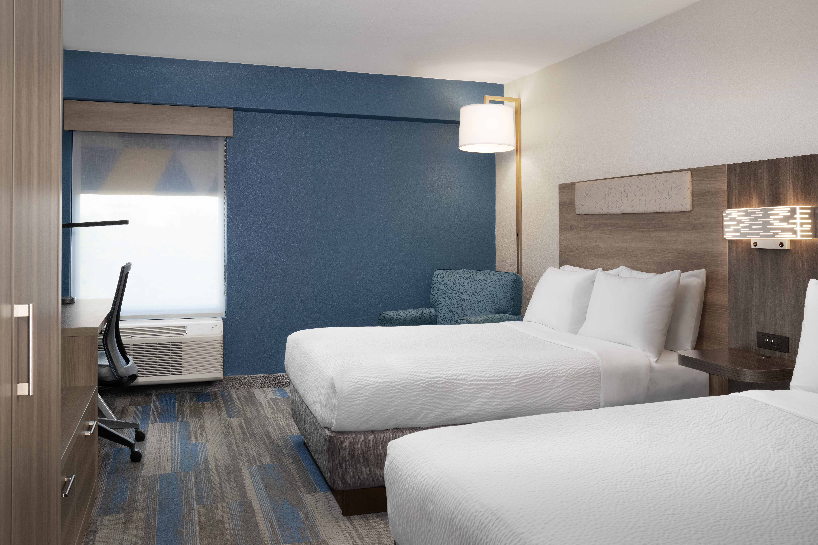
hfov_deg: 62.8
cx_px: 409
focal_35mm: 30
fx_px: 670
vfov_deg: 44.3
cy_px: 272
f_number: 11
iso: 400
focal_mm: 29.5
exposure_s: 1/25
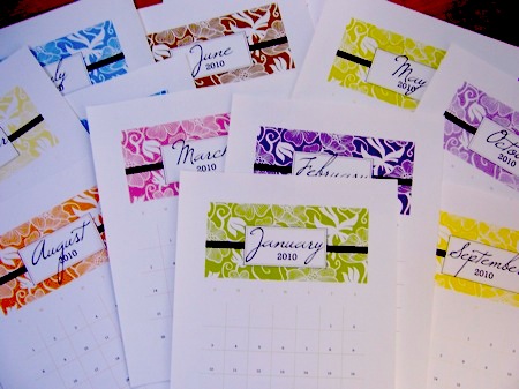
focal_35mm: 33
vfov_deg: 42.9
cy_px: 194
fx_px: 495
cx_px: 260
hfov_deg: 55.4
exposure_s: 1/20
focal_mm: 5.5
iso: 140
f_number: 3.4
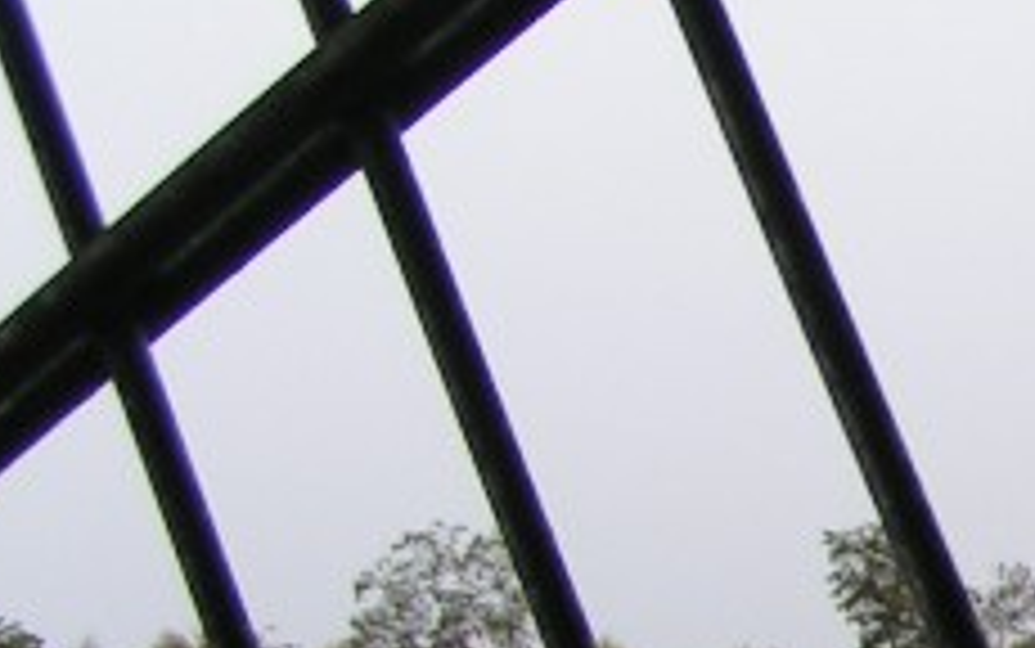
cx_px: 1732
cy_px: 868
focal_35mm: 140
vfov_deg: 9.2
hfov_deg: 13.7
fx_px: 3951
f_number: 4.5
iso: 50
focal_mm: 5.8
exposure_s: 1/125
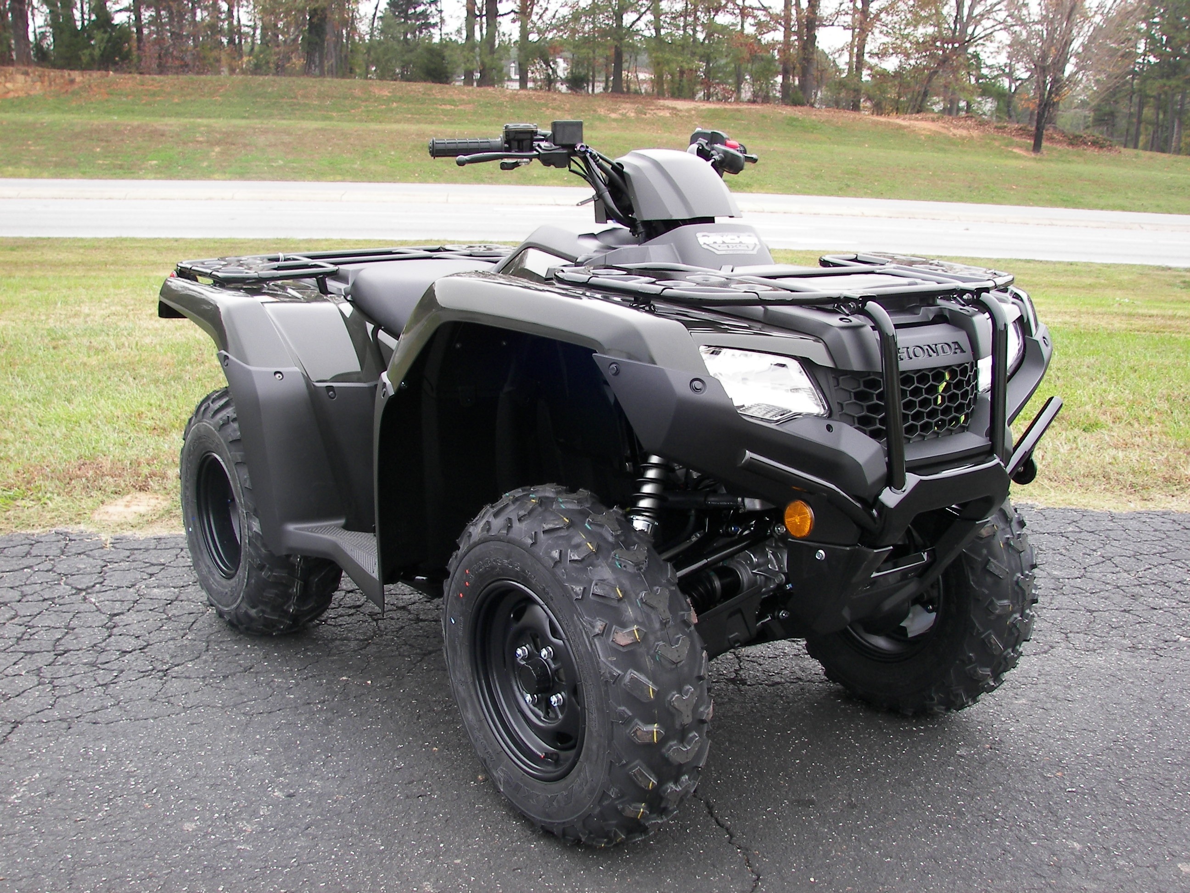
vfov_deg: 39.7
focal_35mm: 36
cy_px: 446
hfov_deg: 51.4
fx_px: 1238
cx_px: 595
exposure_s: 1/50
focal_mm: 6
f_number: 2.8
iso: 50
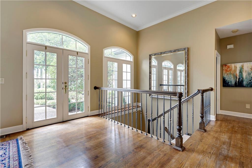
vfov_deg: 72.0
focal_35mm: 16
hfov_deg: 95.0
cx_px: 126
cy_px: 84
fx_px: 115
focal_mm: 16.5
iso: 100
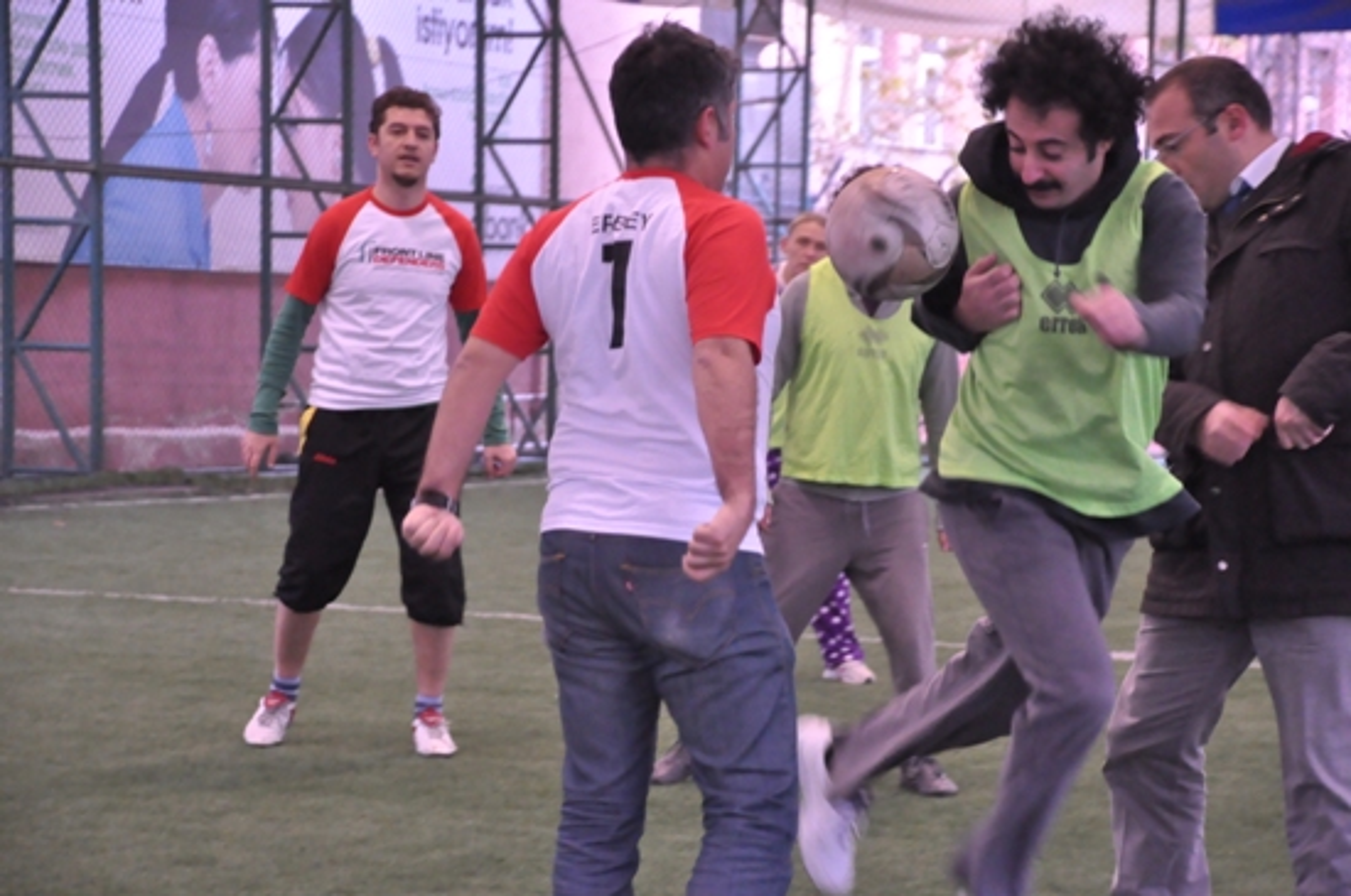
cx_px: 676
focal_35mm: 128
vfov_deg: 10.7
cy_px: 448
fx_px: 4778
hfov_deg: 16.1
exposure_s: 1/125
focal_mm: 85
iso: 3200
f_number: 5.6
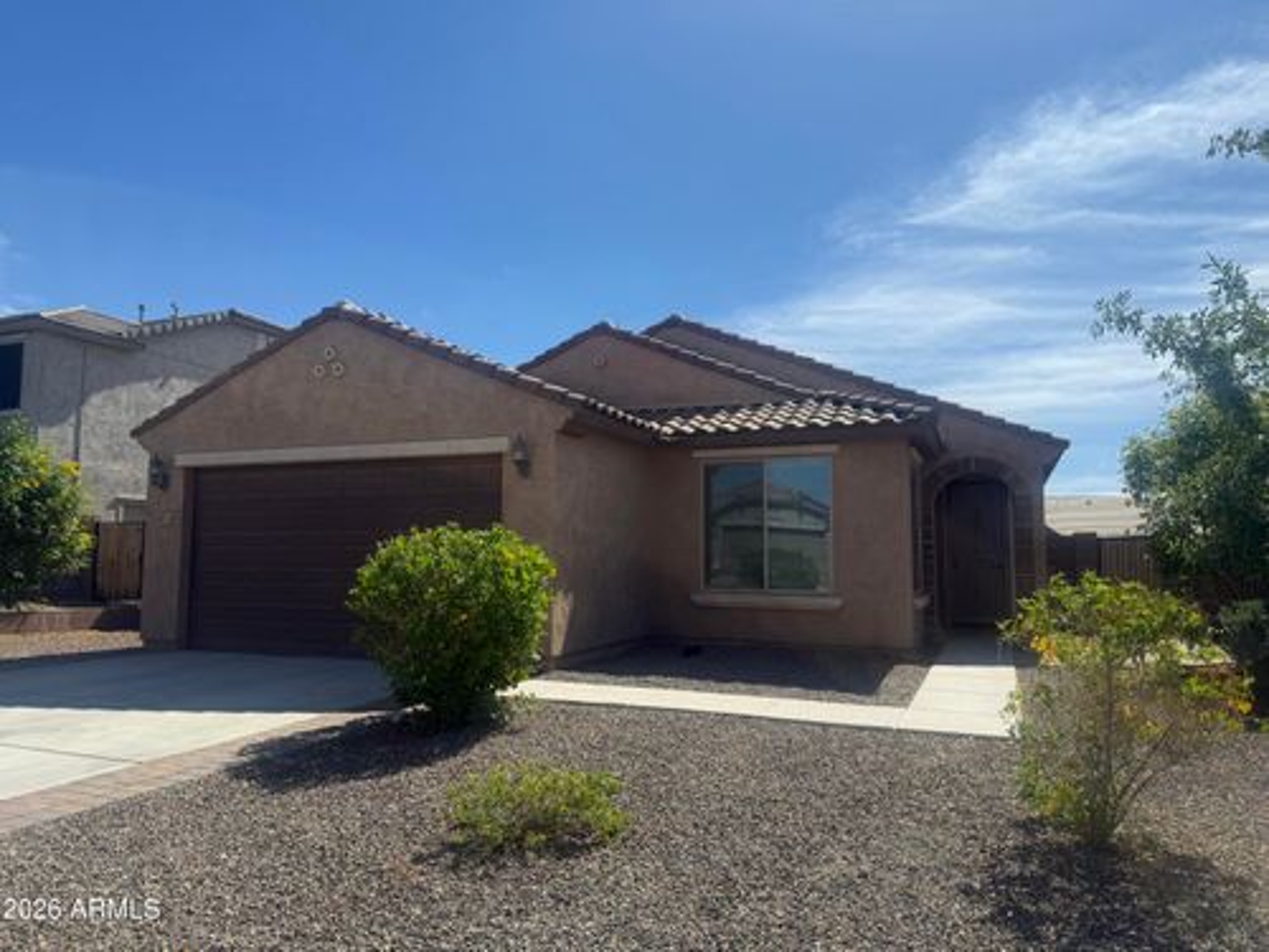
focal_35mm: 24
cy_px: 476
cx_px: 634
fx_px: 880
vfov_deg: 56.8
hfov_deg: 71.6
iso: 80
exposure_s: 1/5714
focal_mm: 6.76
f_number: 1.78
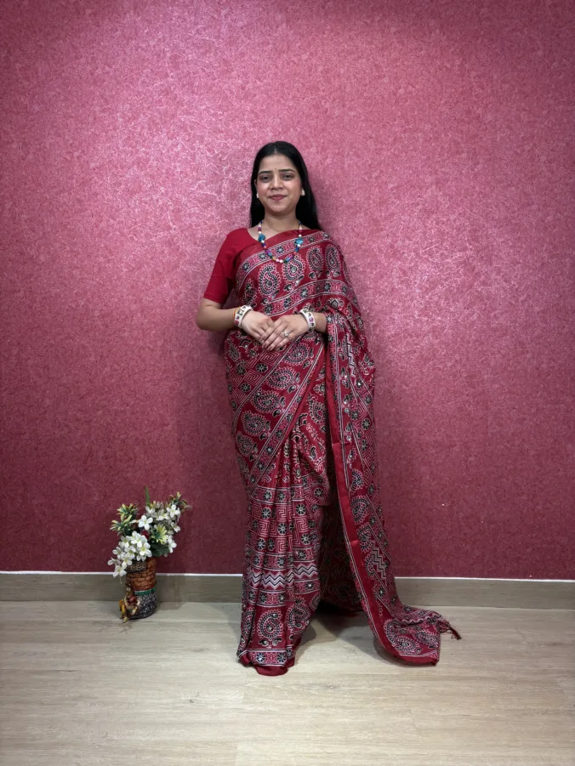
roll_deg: -0.1
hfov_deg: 53.1
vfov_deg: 67.3
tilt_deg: -4.6
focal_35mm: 26
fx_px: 576
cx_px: 288
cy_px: 383
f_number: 1.6
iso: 32
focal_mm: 5.96
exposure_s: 1/132
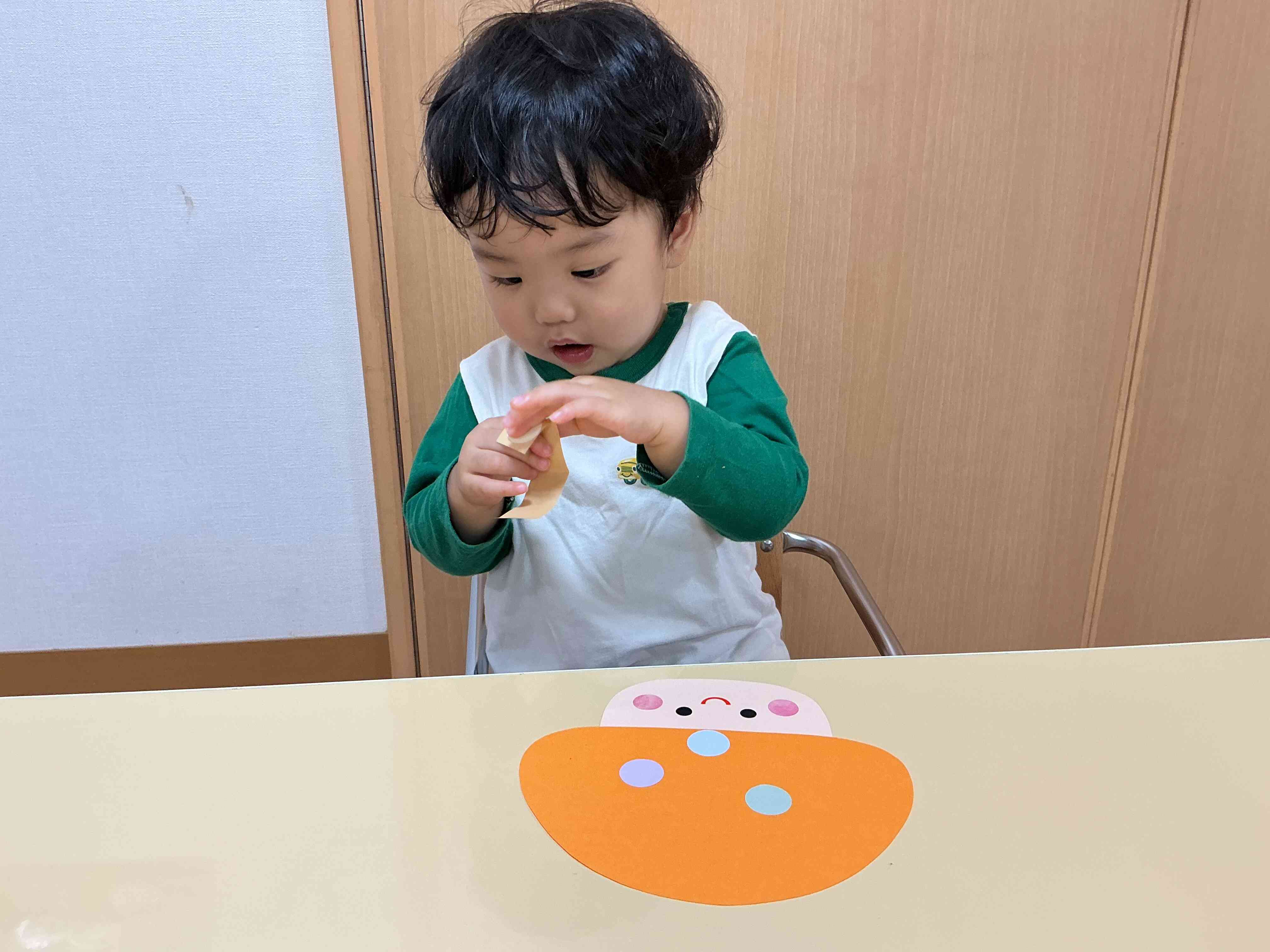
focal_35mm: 29
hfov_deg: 61.7
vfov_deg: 48.2
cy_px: 476
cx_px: 635
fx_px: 1064
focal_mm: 3
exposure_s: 1/60
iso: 64
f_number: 1.8
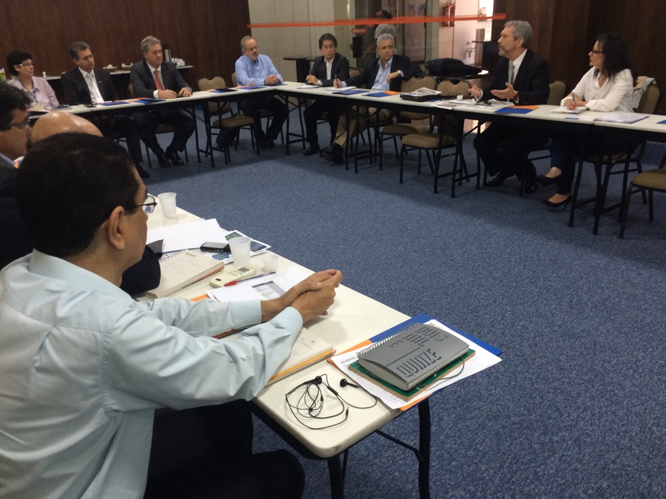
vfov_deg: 48.2
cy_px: 250
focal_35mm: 29
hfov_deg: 61.7
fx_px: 558
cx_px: 333
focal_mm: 4.15
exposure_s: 1/30
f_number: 2.2
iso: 64
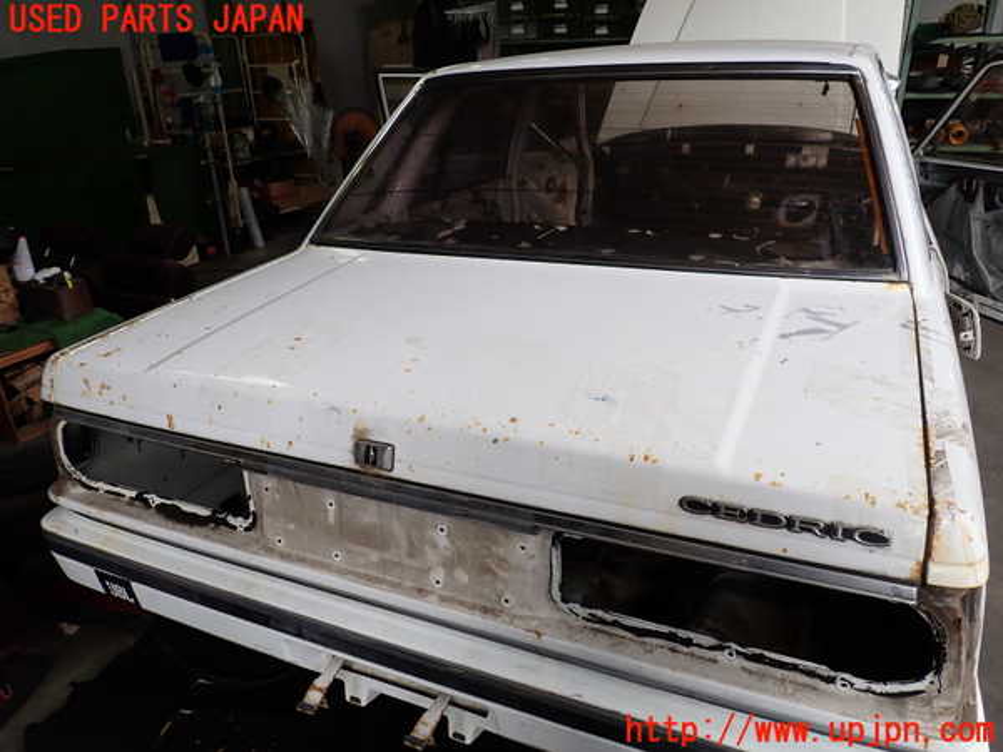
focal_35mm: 25
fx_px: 724
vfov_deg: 54.9
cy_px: 376
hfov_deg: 69.4
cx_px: 502
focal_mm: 4.5
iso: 100
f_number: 2.8
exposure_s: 1/80
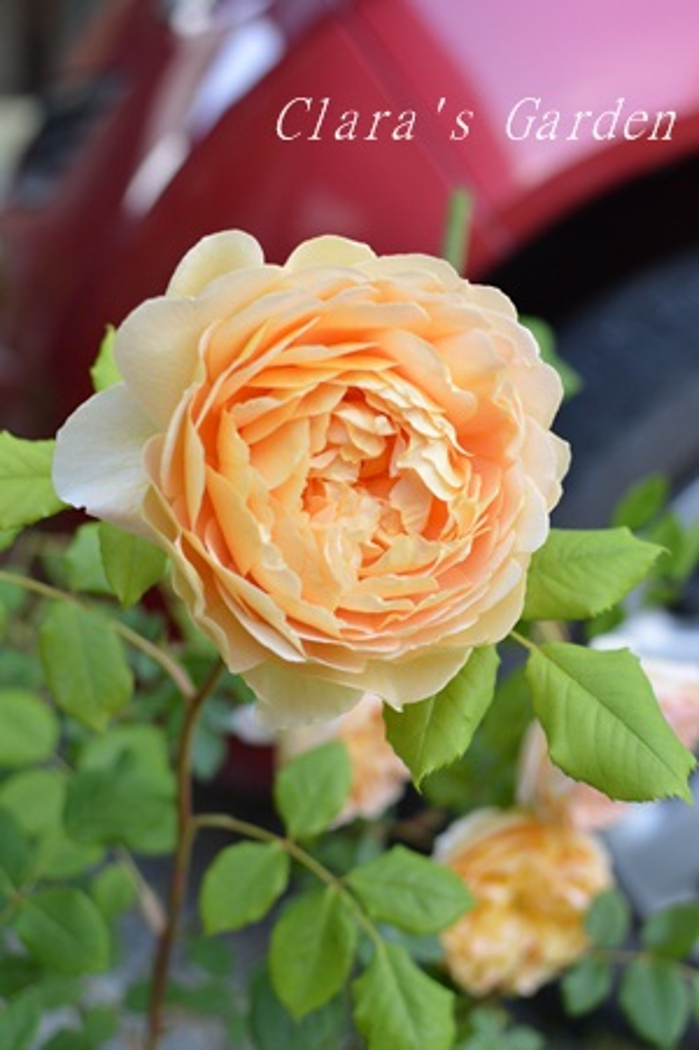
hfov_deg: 25.7
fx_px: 1531
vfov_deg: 37.9
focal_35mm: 52
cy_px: 525
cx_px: 350
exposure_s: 1/60
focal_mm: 35
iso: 280
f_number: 3.5
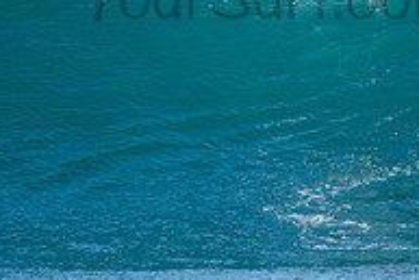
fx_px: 17471
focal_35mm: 1500
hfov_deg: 1.4
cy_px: -31
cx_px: 308
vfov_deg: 0.9
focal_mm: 500
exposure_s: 1/1600
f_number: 5.6
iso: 220
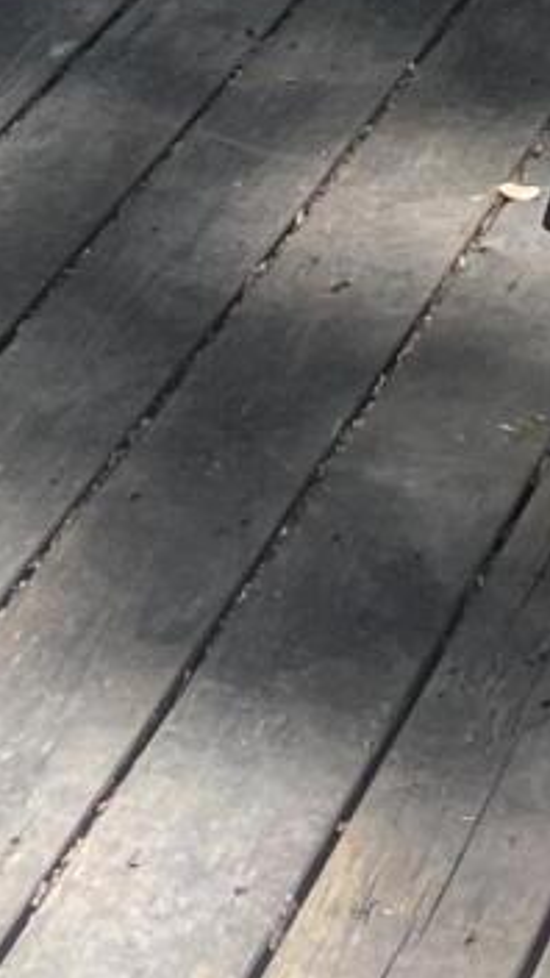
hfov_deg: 7.5
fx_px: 4174
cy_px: -1036
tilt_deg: -7.7
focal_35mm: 161
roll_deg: -0.2
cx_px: 147
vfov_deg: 11.8
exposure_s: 1/734
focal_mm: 4.2
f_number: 1.6
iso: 32
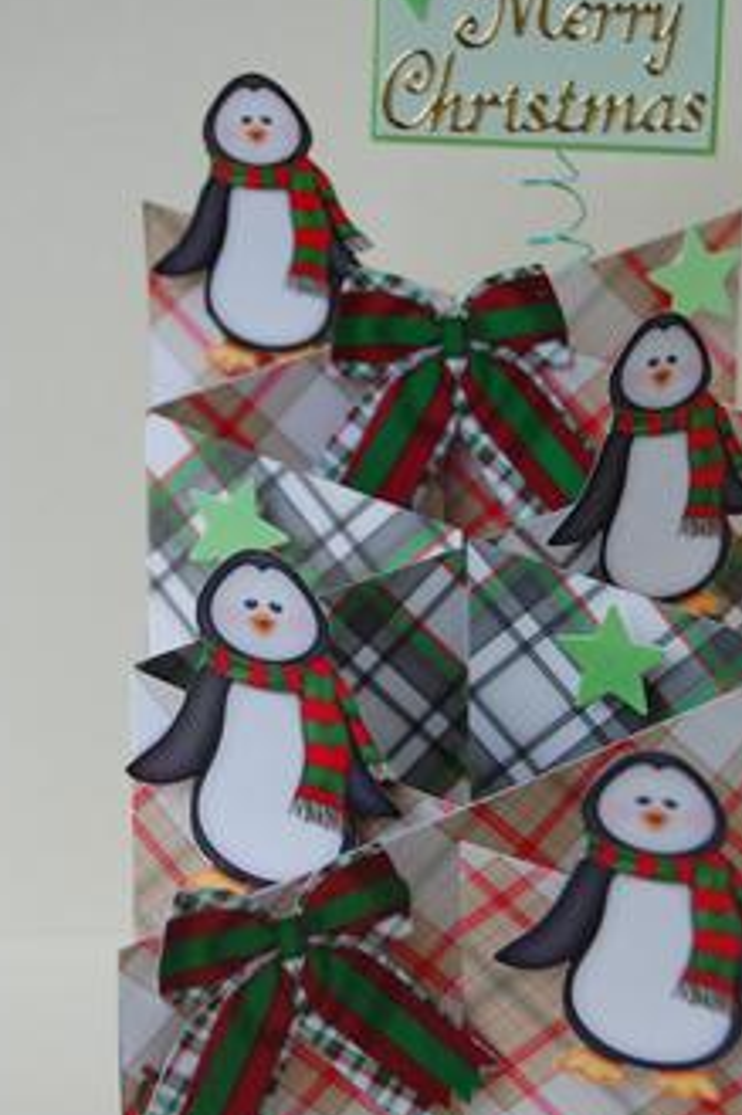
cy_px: 625
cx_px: 462
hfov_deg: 12.1
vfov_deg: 18.2
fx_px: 3487
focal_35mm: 113
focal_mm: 55
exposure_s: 1/160
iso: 200
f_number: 6.3
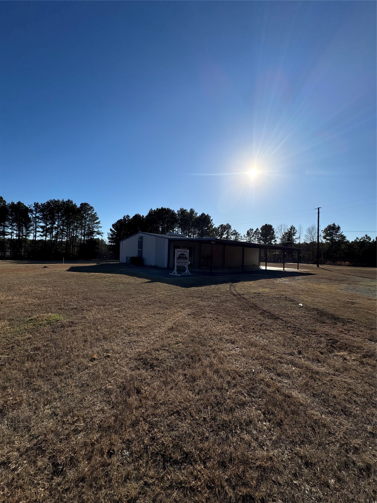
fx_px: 203
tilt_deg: +1.1
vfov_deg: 102.1
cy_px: 252
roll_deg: -3.1
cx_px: 188
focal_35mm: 14
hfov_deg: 85.7
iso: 80
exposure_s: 1/6135
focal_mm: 2.22
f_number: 2.2
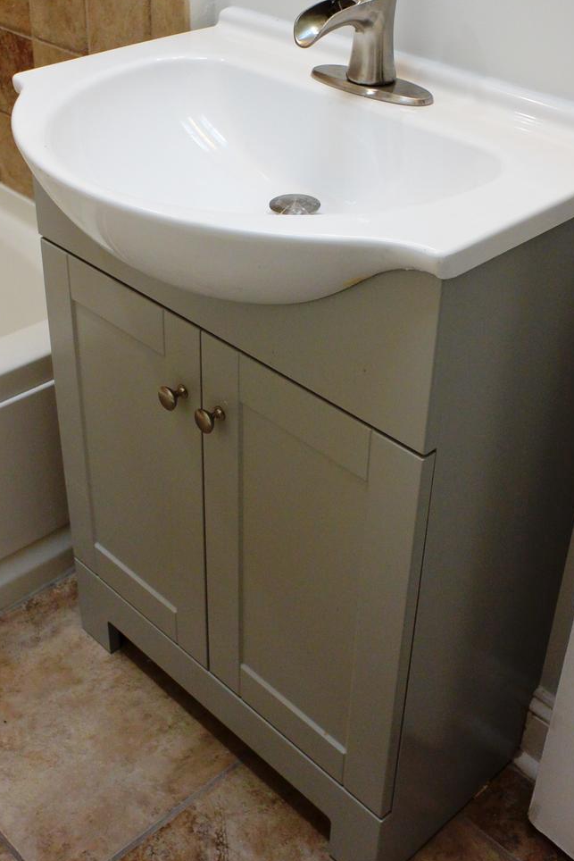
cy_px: 364
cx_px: 257
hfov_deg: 31.2
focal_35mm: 43
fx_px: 1028
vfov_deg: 45.3
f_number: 2.8
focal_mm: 10
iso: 400
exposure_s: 1/160
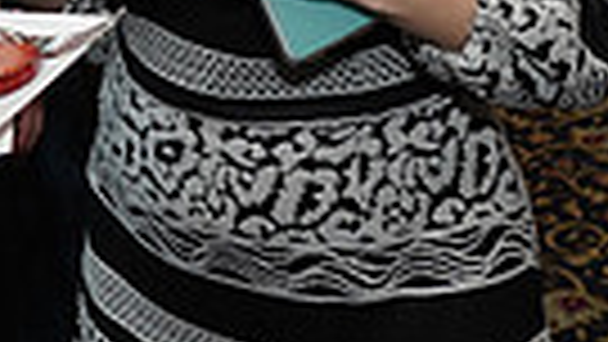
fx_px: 1741
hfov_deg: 19.1
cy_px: -353
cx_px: -45
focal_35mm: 108
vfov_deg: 10.3
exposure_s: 1/100
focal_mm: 24
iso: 640
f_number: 4.5
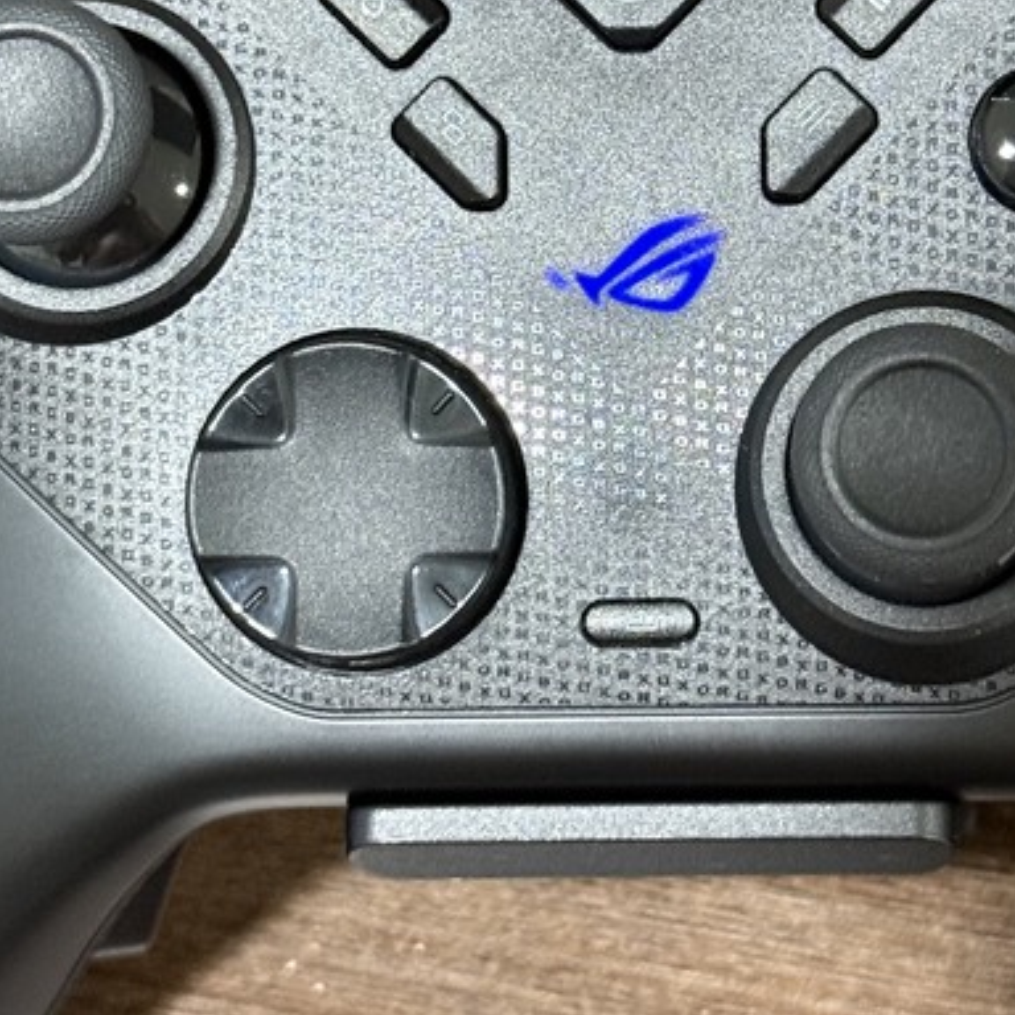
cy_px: 238
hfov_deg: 15.1
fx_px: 3815
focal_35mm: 115
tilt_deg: -61.1
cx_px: 663
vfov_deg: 15.1
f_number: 1.78
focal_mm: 6.76
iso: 500
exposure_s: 1/40
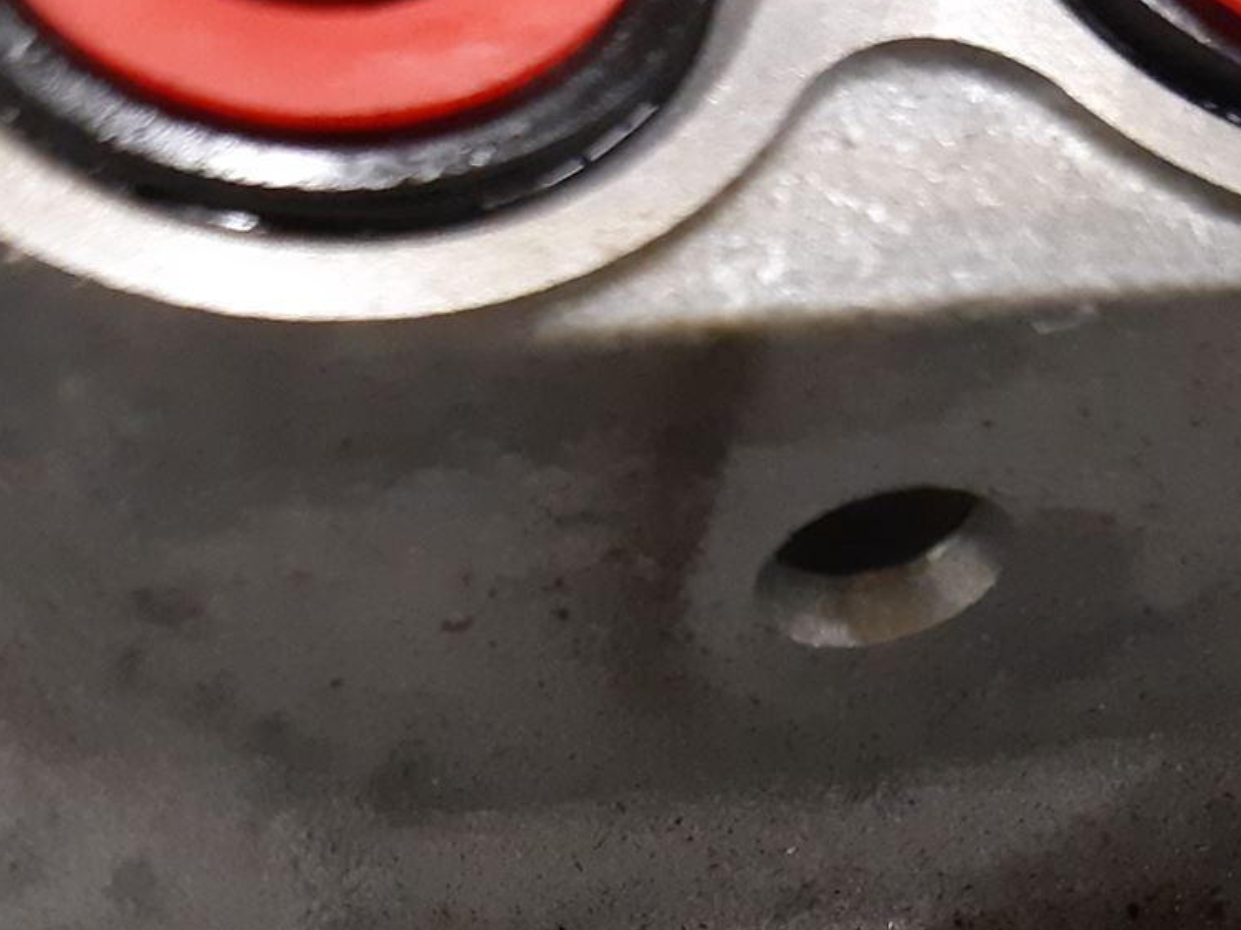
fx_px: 2545
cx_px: 630
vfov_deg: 19.1
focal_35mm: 71
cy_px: 1226
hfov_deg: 27.4
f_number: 1.7
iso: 320
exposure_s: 1/50
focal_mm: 3.93
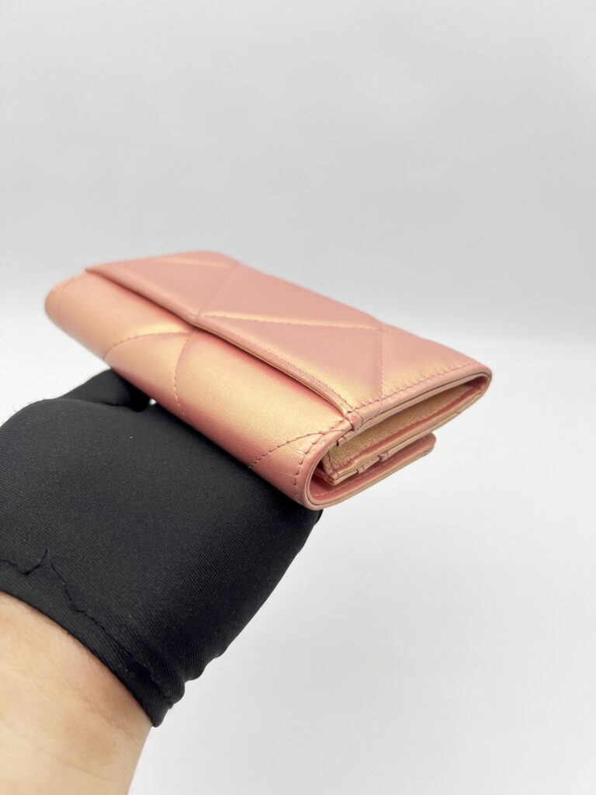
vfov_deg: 67.3
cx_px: 298
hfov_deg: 53.1
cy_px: 398
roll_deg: -1.7
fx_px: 597
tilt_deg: -33.5
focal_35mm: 26
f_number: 1.5
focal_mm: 5.7
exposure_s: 1/119
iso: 32
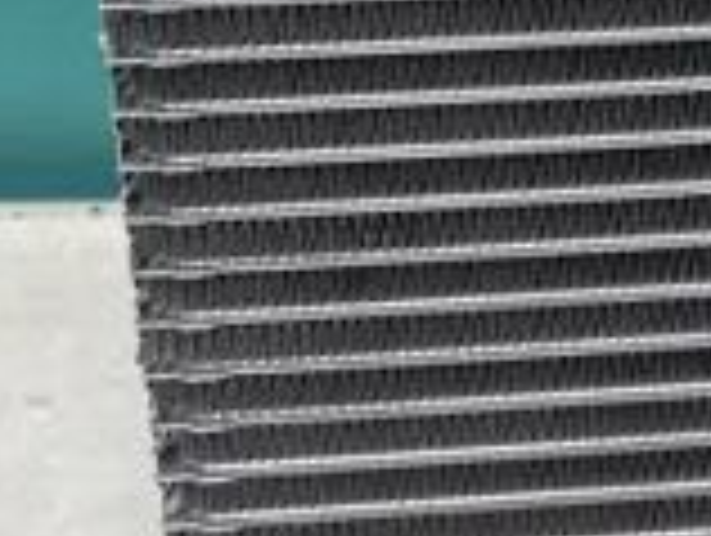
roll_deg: +0.1
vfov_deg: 13.3
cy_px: -293
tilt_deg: -29.1
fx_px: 2160
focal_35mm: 105
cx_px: 1107
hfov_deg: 16.7
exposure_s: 1/100
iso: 100
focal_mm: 4.2
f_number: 1.6
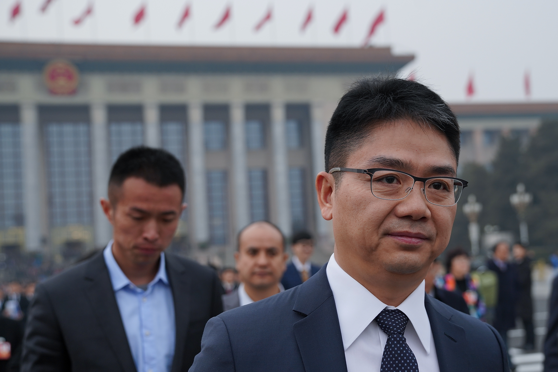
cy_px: 186
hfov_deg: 47.4
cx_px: 279
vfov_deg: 32.6
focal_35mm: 41
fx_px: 635
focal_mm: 41
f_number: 3.5
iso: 400
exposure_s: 1/800
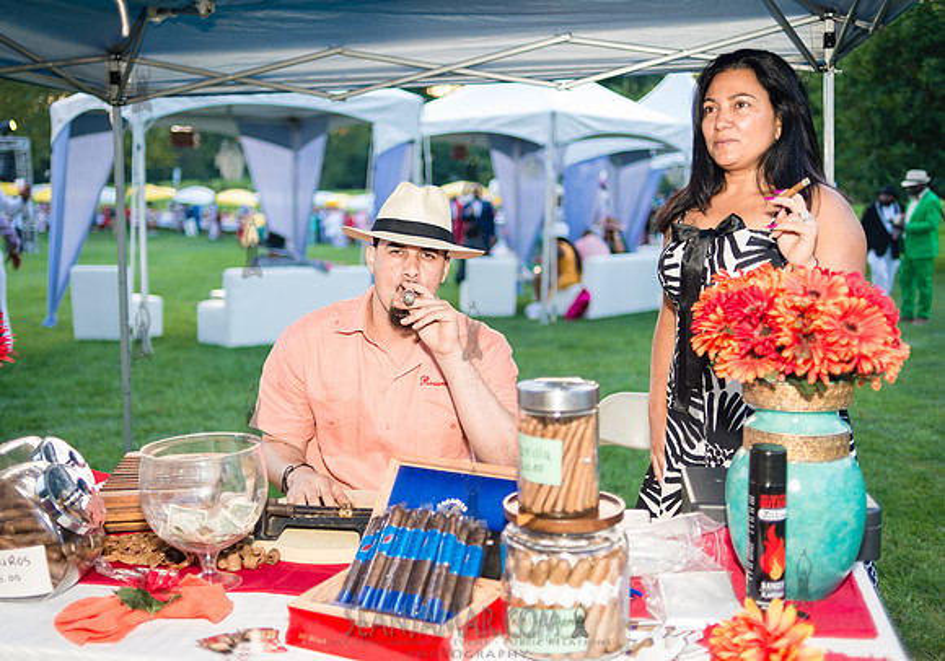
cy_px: 307
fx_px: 1033
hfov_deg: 49.1
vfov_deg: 35.5
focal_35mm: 39
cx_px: 414
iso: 500
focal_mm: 35
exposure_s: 1/250
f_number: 2
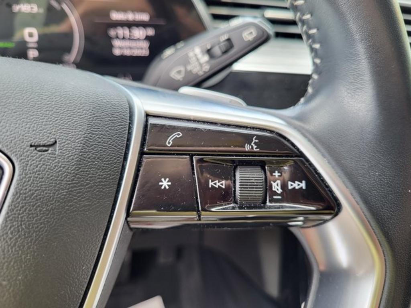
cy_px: 154
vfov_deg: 53.1
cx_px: 206
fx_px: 309
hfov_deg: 67.3
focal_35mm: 26
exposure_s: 1/100
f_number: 1.8
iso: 64
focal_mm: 5.4
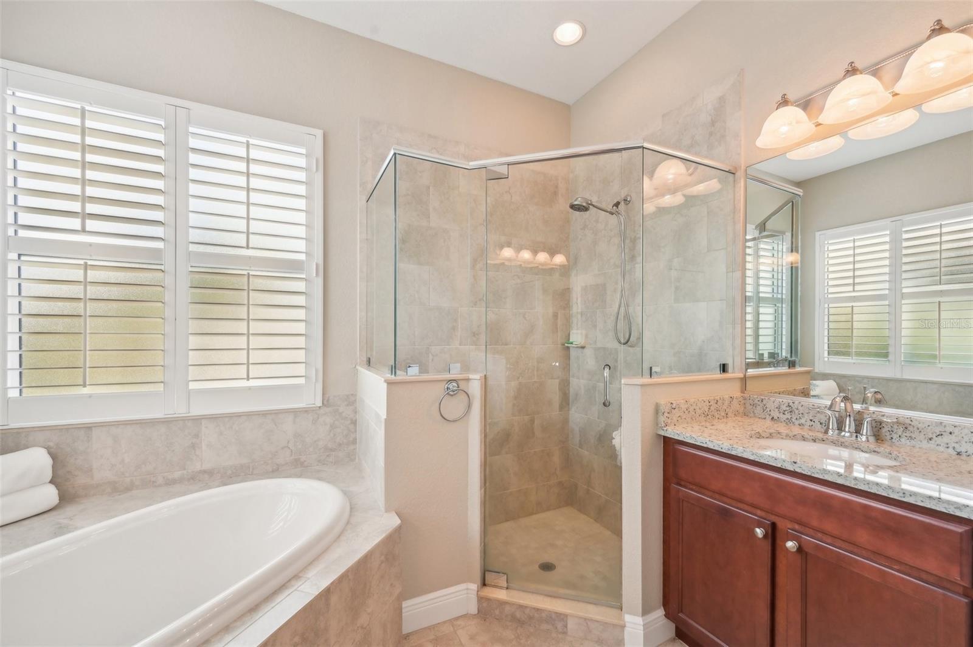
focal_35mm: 14
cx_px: 486
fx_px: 378
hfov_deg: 104.3
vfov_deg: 81.1
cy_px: 324
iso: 400
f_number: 8
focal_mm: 14
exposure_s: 1/50
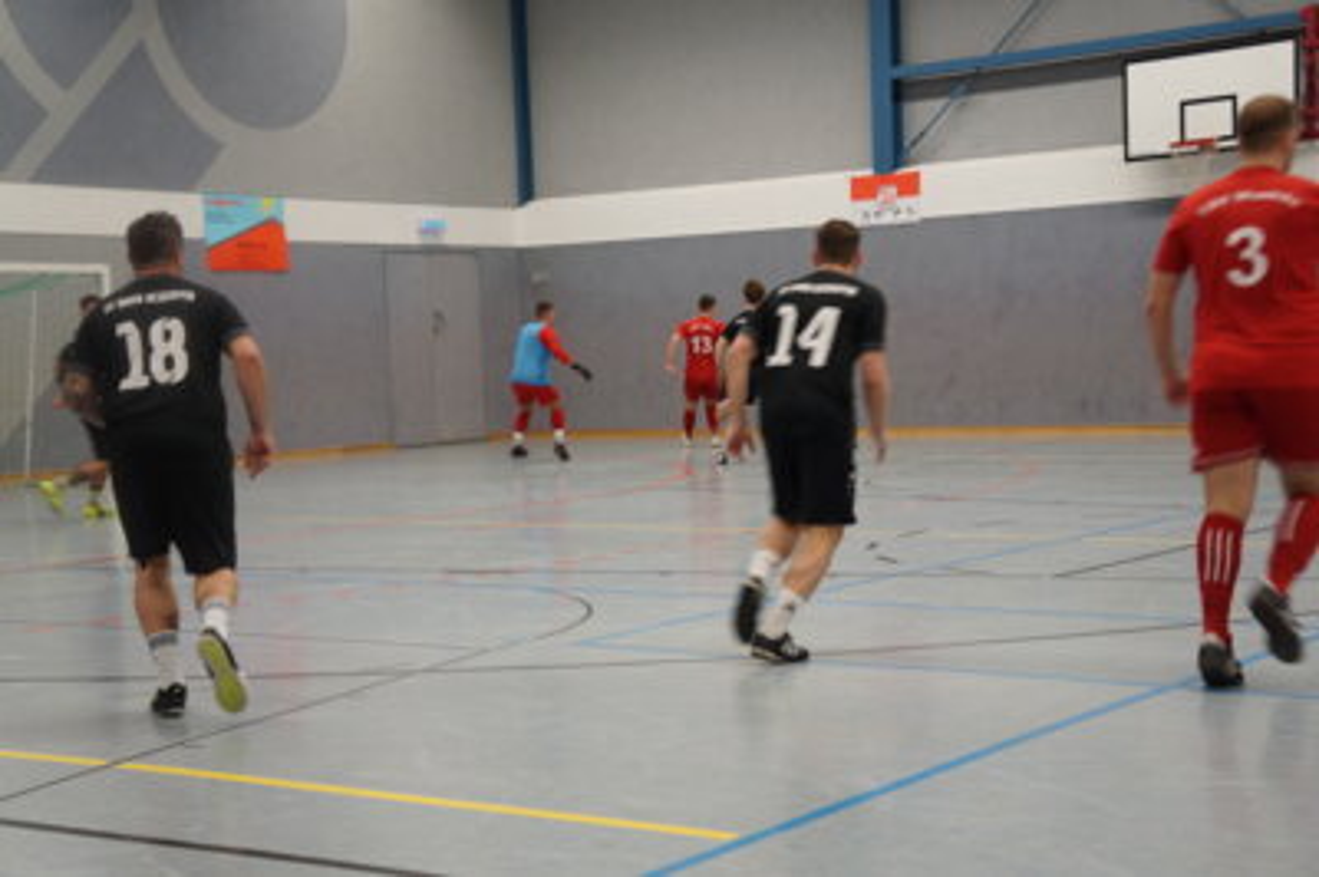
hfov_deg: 34.2
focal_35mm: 58
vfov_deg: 23.1
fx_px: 2142
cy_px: 438
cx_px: 660
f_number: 4.5
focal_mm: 39
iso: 640
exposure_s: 1/60
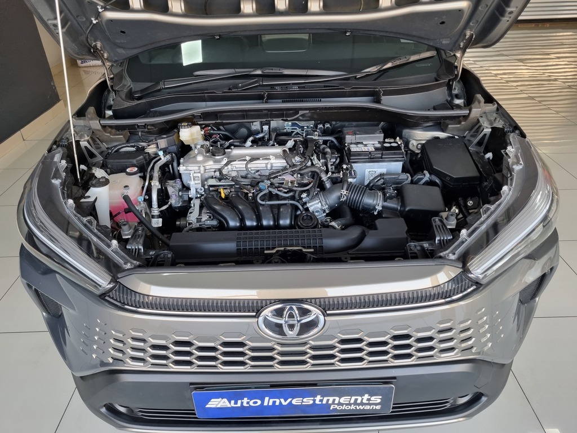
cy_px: 216
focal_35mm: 26
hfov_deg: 67.3
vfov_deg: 53.1
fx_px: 433
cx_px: 288
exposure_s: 1/100
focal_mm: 5.4
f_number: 1.8
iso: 200
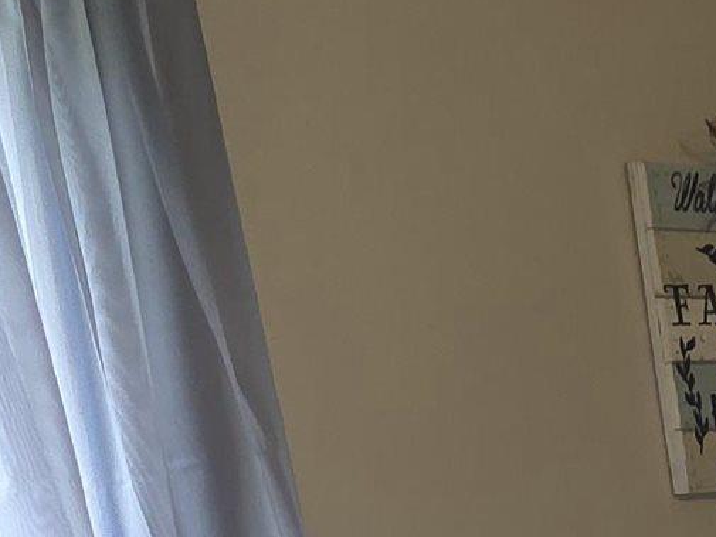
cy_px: 1013
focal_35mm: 140
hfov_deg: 11.0
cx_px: 1917
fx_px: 2896
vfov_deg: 9.9
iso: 100
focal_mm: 6.3
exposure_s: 1/30
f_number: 1.7
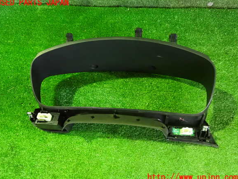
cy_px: 90
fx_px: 213
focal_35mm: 31
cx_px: 117
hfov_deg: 58.4
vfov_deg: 45.4
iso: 1600
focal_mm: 5.4
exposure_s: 1/30
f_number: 2.3
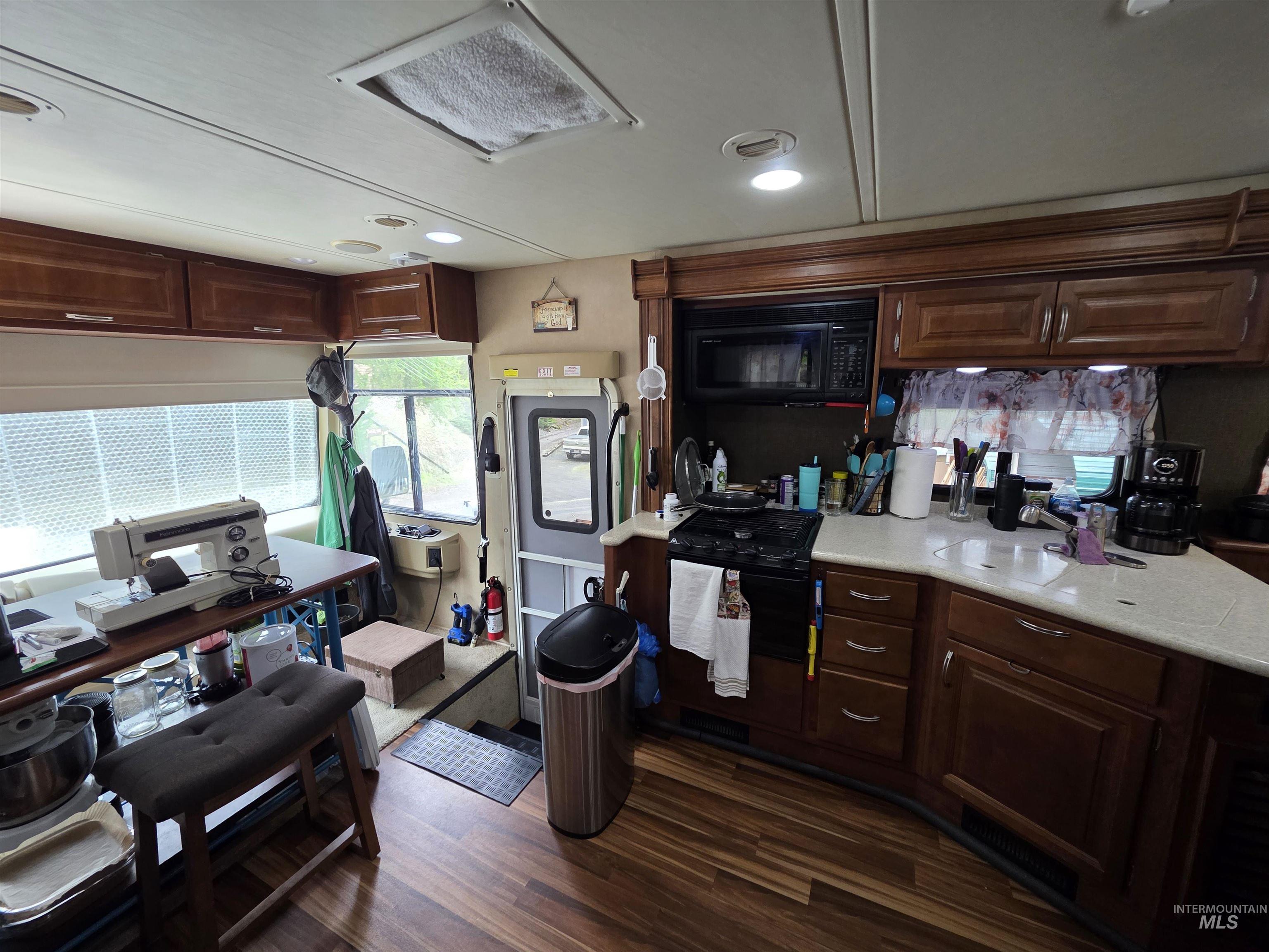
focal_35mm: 13
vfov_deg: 89.9
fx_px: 477
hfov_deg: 106.2
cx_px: 634
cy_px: 476
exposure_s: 1/60
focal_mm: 2.2
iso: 250
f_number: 1.9
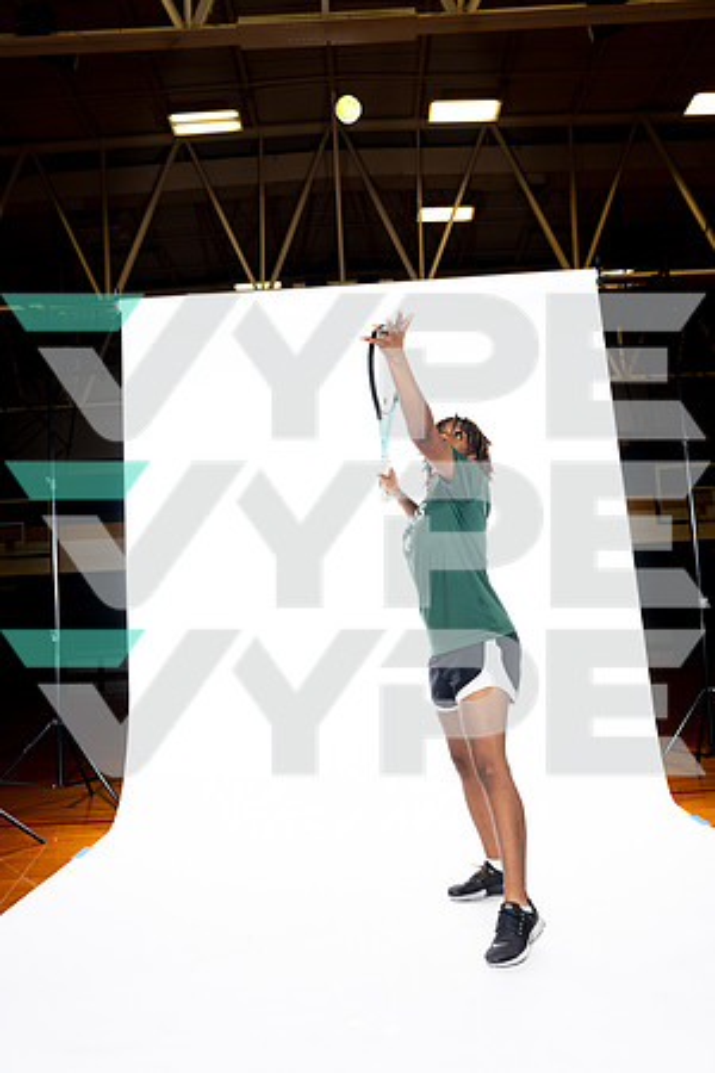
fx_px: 983
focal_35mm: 33
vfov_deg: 57.2
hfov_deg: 40.0
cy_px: 536
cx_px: 358
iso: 400
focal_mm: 33
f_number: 5.6
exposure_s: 1/250
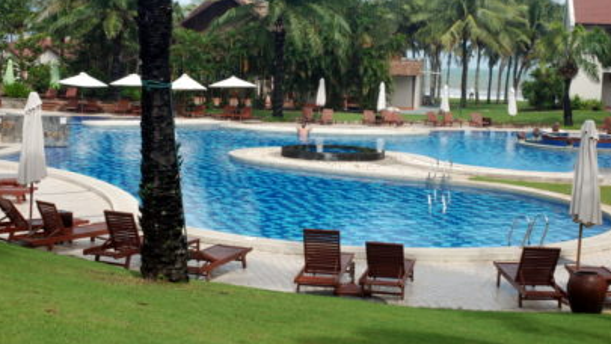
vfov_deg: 18.3
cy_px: 152
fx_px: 1069
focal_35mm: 66
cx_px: 323
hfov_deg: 31.9
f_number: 16
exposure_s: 1/50
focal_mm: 34
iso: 100
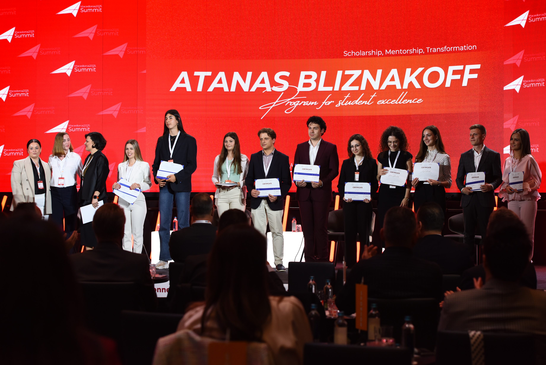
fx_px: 1062
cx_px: 273
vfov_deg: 19.5
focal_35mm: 70
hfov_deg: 28.8
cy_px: 182
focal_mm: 70
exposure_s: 1/125
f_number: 5
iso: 1250
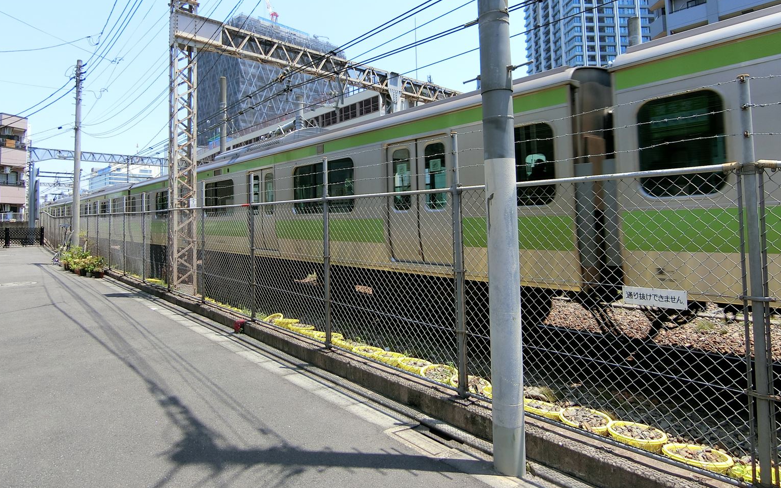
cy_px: 203
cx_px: 375
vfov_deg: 57.0
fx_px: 447
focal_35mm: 21
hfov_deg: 82.2
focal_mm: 4.06
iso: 80
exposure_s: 1/800
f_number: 2.7
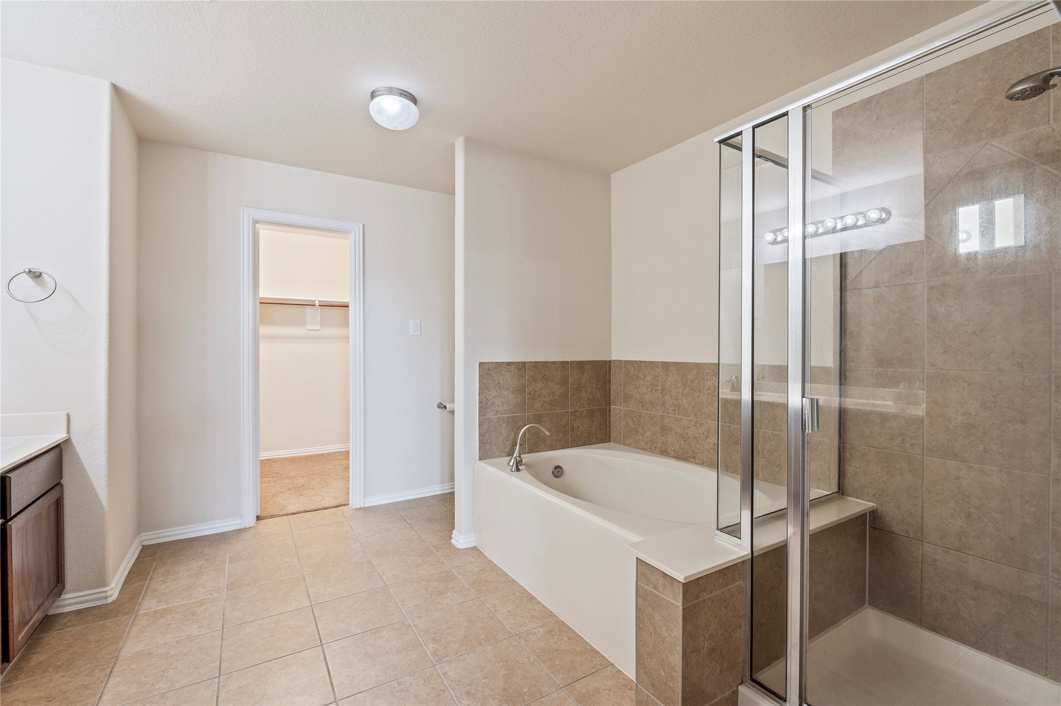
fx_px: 442
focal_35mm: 15
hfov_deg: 100.4
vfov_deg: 77.2
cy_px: 353
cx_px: 530
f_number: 6.3
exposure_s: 1/1.67
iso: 125
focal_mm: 15
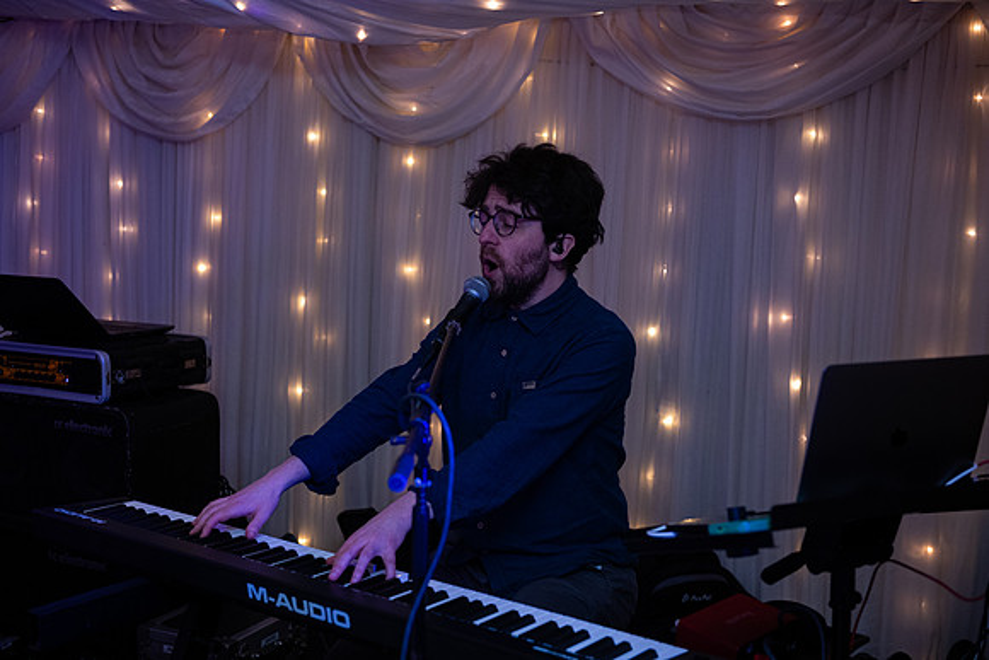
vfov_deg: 28.1
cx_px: 494
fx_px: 1319
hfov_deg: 41.1
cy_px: 330
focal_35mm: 48
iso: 1000
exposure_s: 1/160
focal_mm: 48
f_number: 3.5
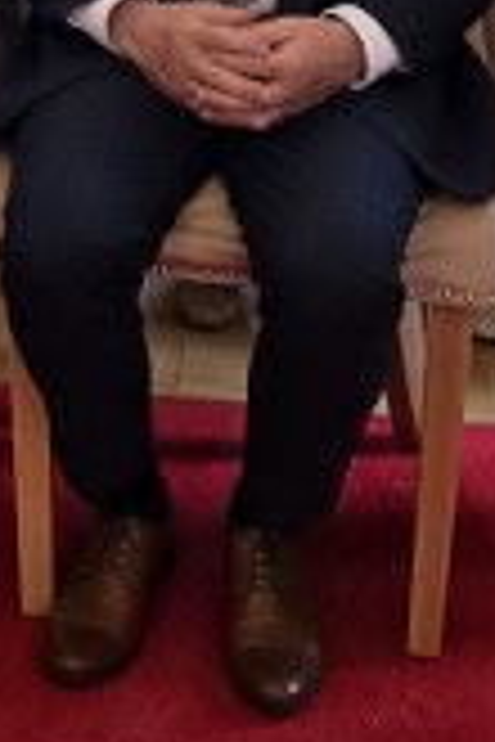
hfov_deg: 11.6
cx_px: -40
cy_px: -585
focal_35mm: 116
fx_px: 2392
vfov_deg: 15.3
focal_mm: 6.5
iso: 100
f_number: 1.4
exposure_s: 1/120
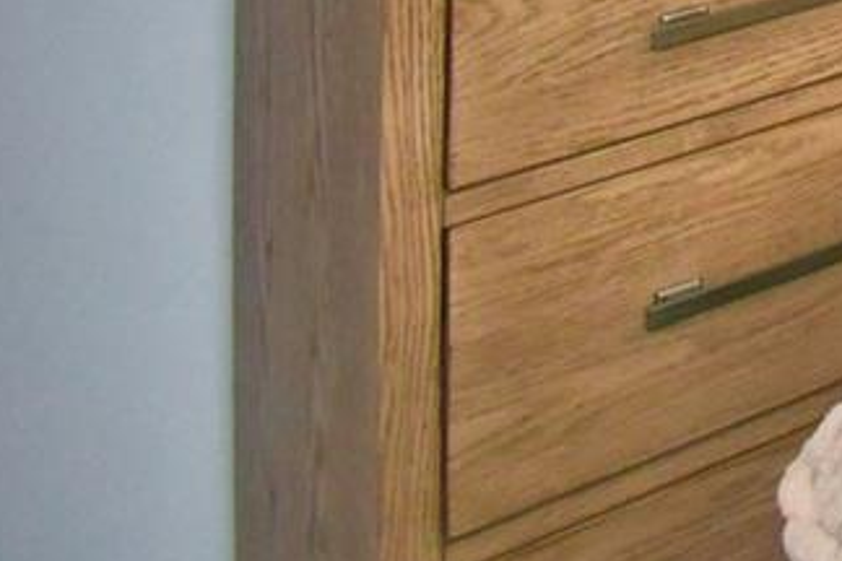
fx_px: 1731
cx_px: 1936
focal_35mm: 74
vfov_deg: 13.5
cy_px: -784
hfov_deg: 15.9
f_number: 4.5
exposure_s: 1/30
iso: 900
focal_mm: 10
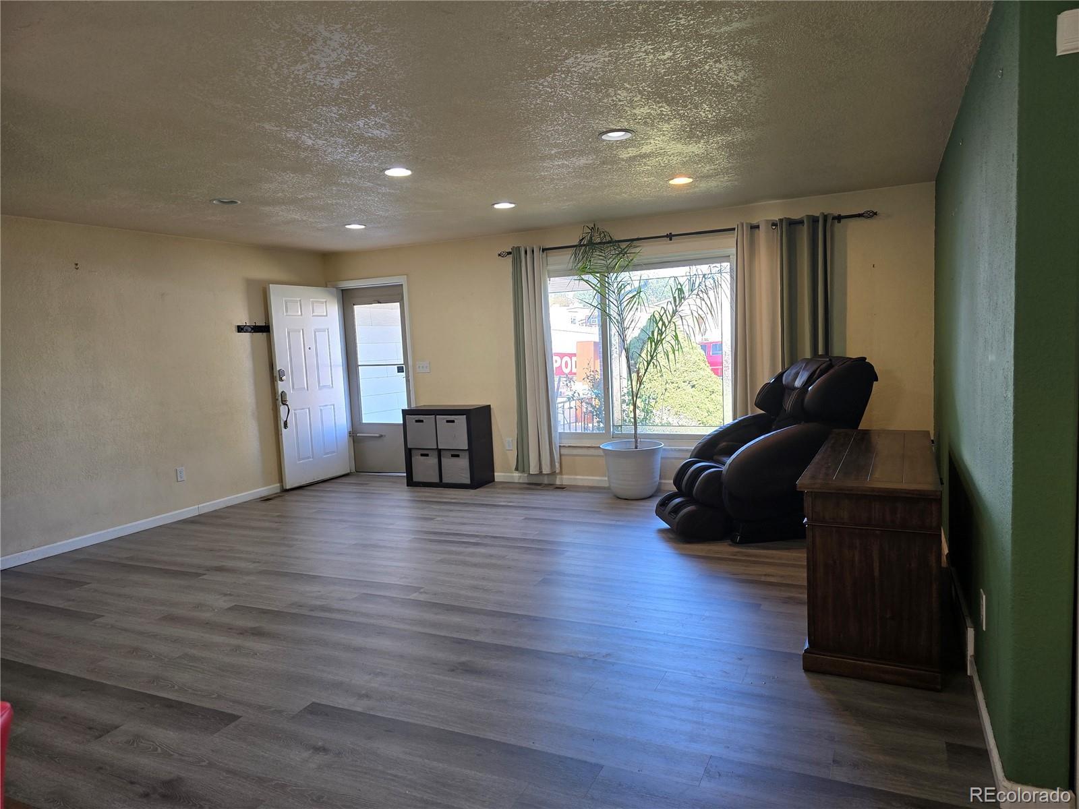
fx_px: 717
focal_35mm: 23
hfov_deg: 73.9
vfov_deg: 58.9
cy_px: 404
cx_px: 540
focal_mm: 6.3
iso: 100
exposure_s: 1/120
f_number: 1.7
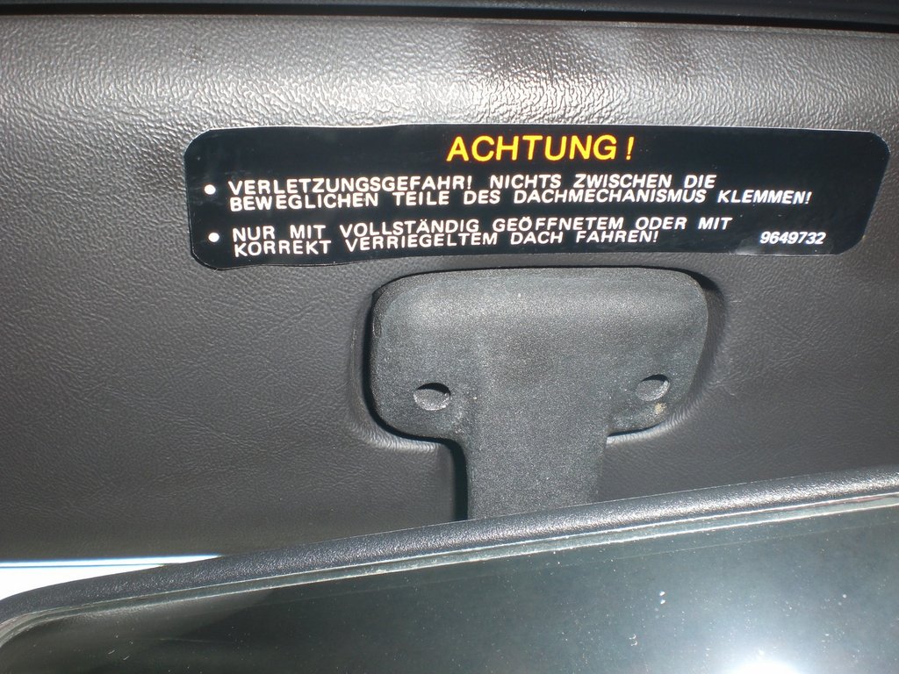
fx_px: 987
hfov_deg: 49.0
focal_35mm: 38
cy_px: 337
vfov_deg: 37.7
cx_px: 450
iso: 50
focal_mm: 6.3
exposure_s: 1/60
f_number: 4.4
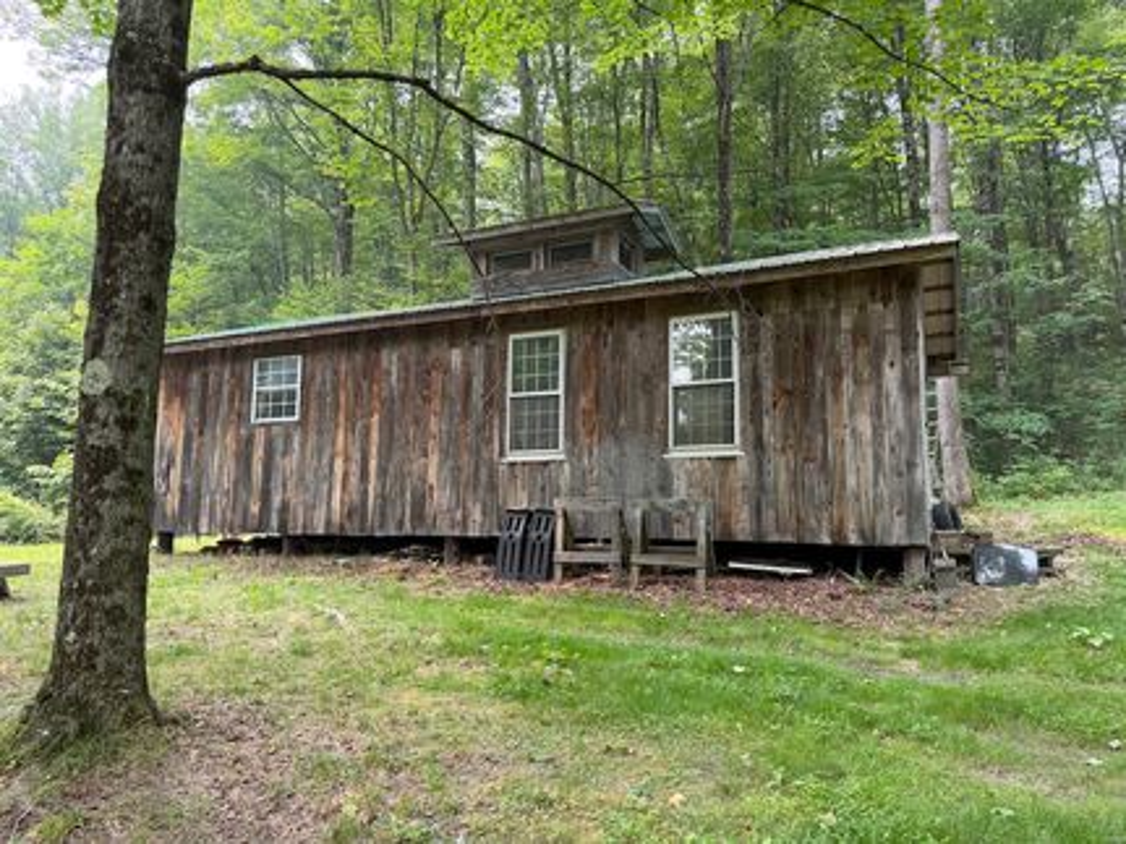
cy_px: 422
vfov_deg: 56.8
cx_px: 563
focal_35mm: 24
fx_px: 780
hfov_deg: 71.6
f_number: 1.78
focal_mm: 6.76
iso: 80
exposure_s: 1/245
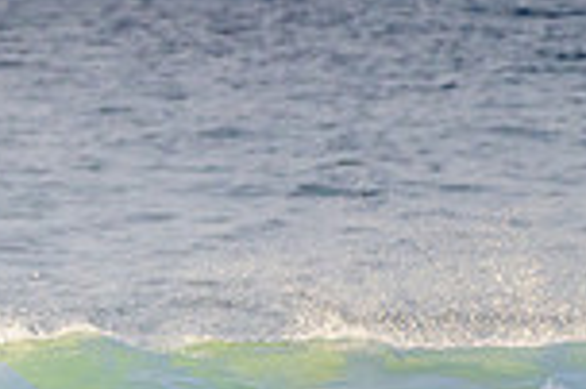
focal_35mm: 2346
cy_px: 354
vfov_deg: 0.6
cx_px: -444
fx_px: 38146
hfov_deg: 0.9
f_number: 5.6
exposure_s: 1/2000
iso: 360
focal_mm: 500
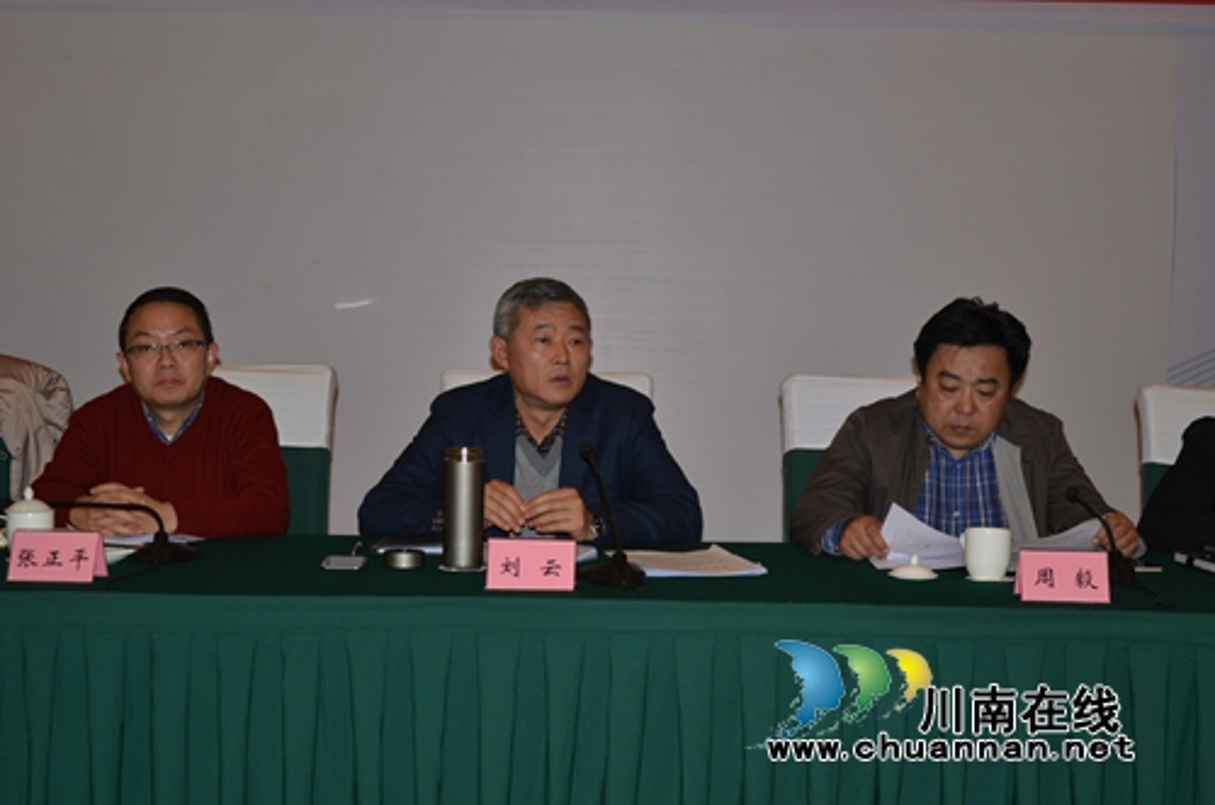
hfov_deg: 32.0
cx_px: 608
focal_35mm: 63
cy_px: 402
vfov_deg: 21.5
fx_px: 2122
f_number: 4
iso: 100
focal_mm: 42
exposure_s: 1/60
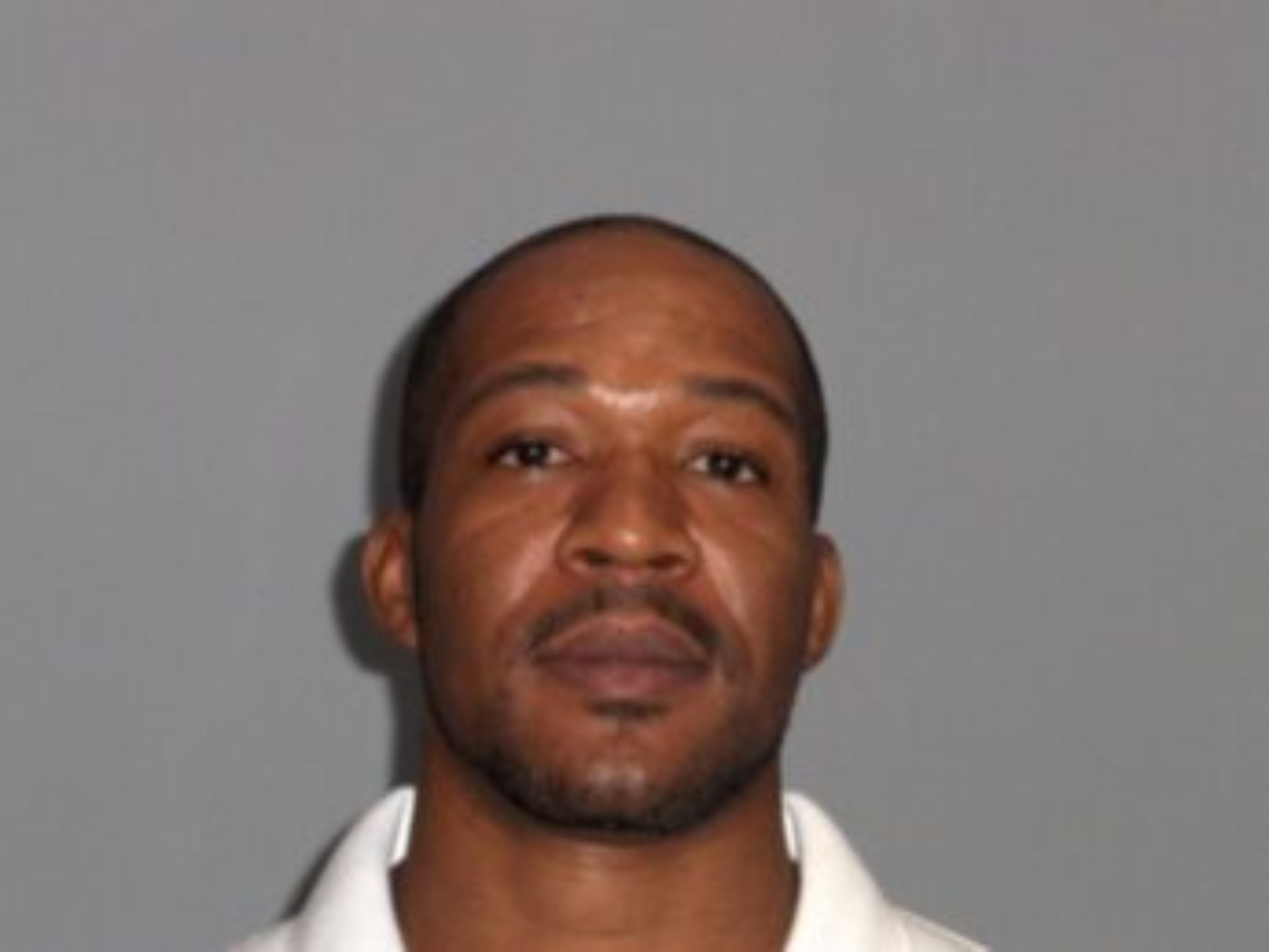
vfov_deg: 12.7
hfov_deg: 16.8
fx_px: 4291
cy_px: 476
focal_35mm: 117
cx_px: 634
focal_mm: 24.2
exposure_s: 1/150
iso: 150
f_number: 4.5
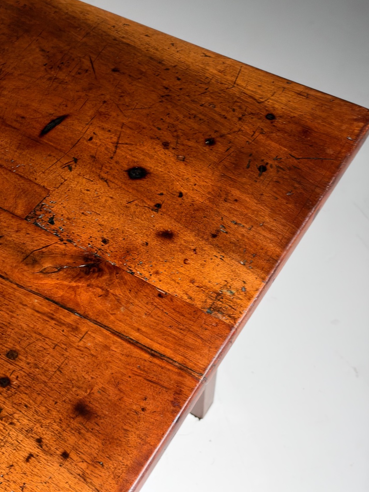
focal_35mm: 51
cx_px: 177
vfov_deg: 37.5
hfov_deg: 28.6
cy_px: 257
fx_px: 725
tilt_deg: -51.3
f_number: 1.8
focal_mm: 6.93
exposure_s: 1/41
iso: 250
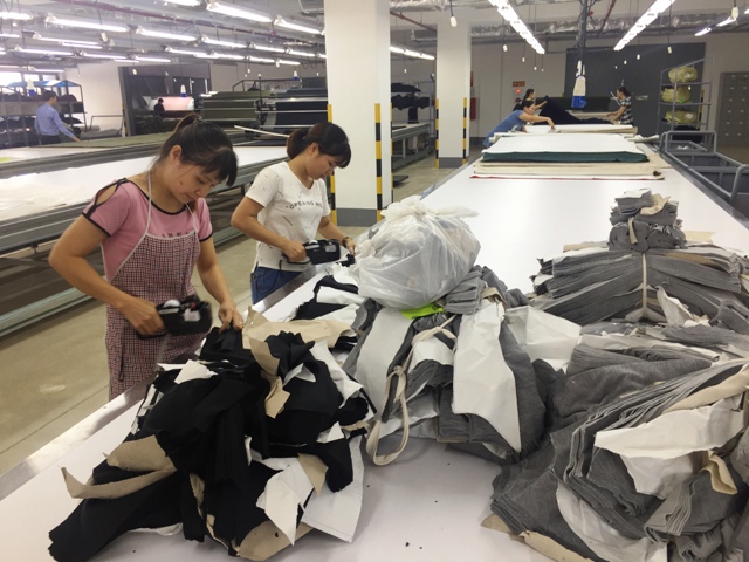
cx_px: 374
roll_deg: -0.6
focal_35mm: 29
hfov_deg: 61.7
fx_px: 627
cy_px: 281
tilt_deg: -16.7
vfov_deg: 48.2
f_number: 2.2
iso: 40
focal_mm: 4.15
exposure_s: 1/50
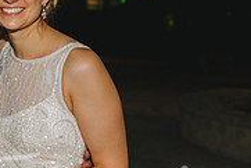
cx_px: -126
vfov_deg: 12.2
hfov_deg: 16.6
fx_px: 781
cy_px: 30
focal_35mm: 112
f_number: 3.5
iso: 1600
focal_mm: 35
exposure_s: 1/200
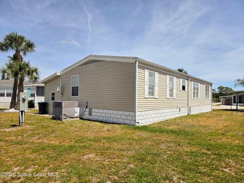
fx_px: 162
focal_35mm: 23
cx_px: 122
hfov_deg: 73.9
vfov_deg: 58.9
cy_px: 92
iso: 64
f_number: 1.8
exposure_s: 1/7891
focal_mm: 5.4
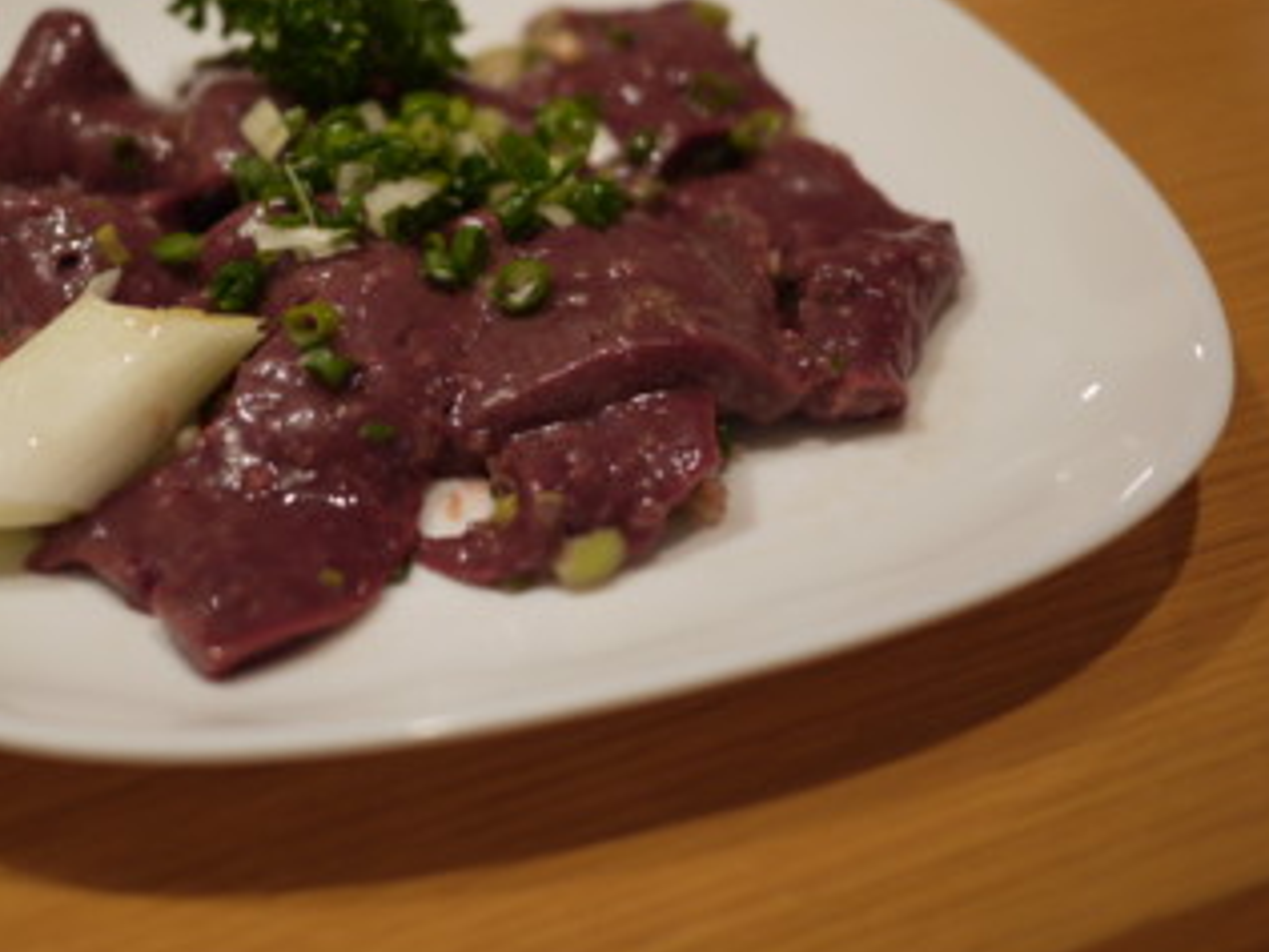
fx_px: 2090
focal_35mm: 57
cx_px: 386
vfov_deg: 25.5
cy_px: 301
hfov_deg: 33.4
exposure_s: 1/40
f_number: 1.7
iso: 100
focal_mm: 20
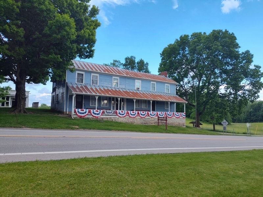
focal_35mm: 23
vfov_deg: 58.9
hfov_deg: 73.9
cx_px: 132
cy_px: 98
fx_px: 175
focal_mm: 5.56
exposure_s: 1/405
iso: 100
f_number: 1.8
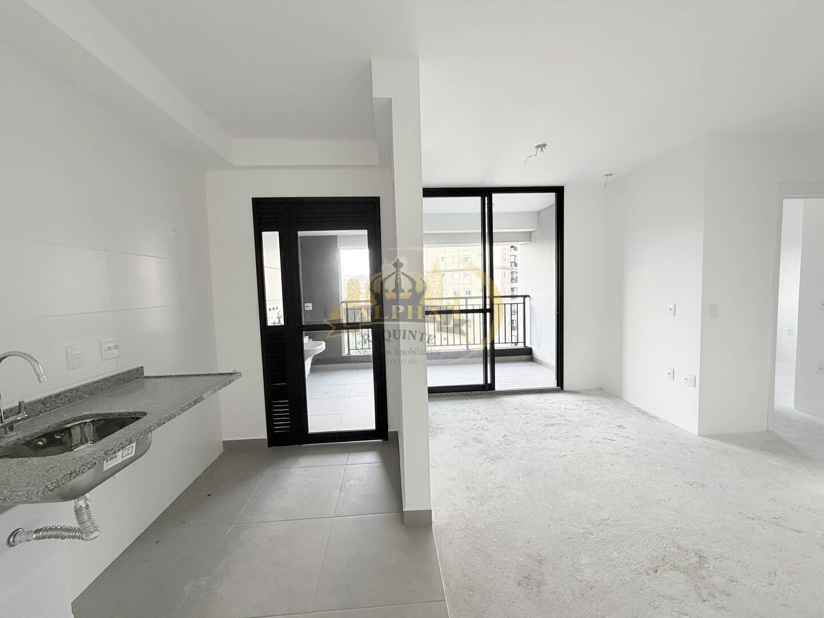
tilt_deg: -4.5
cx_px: 412
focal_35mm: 14
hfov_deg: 102.1
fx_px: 333
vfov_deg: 85.7
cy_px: 309
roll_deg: +1.7
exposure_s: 1/121
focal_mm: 2.22
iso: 160
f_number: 2.2
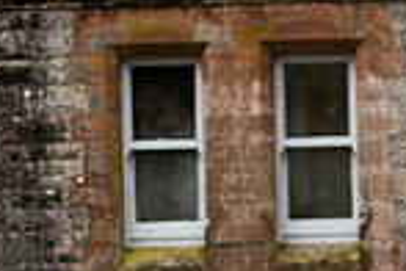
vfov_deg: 4.1
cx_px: 671
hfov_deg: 6.1
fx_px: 3721
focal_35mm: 330
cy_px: 532
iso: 320
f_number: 3.5
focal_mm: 80
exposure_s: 1/160
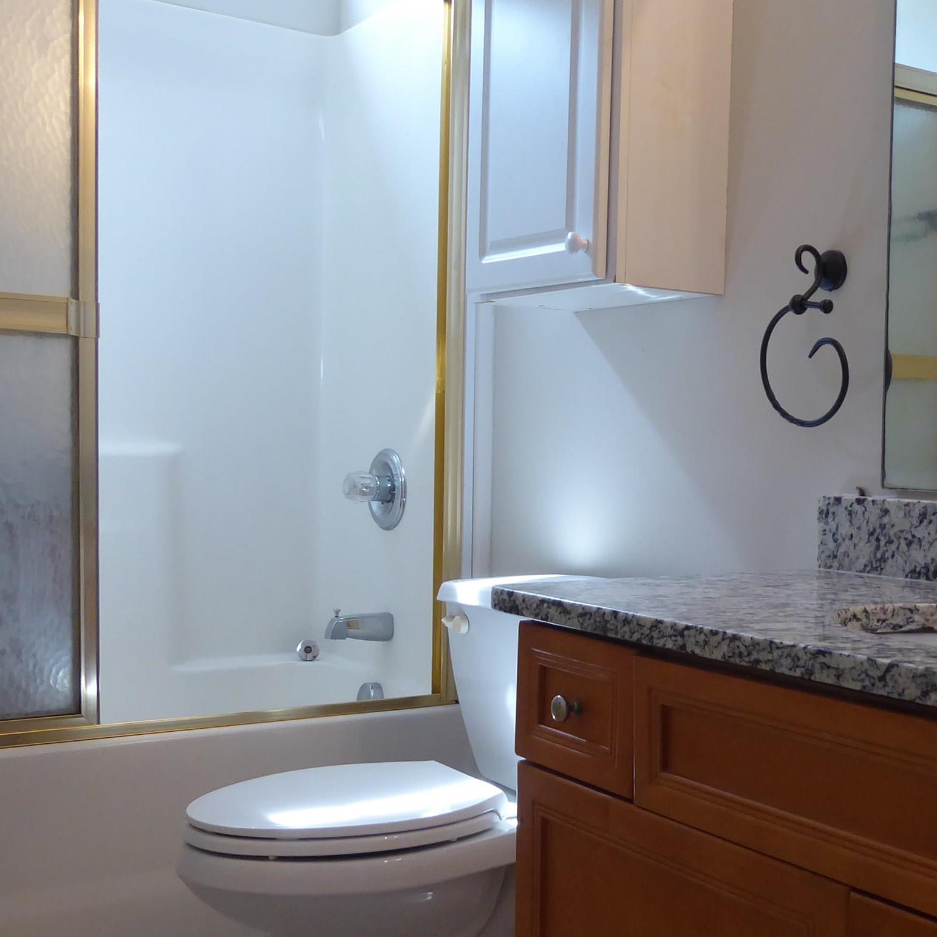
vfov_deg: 38.2
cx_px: 598
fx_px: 1347
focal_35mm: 44
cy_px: 554
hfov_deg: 38.1
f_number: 3.3
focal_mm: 4.3
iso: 200
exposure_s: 1/60
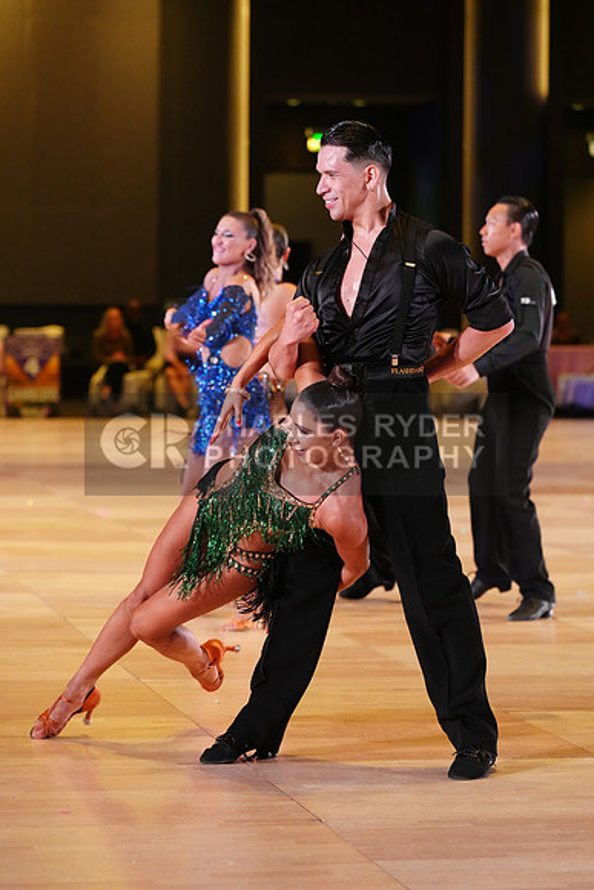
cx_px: 297
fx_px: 3116
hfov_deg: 10.9
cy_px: 445
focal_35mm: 126
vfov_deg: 16.3
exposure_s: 1/400
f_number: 4
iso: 4000
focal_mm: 126
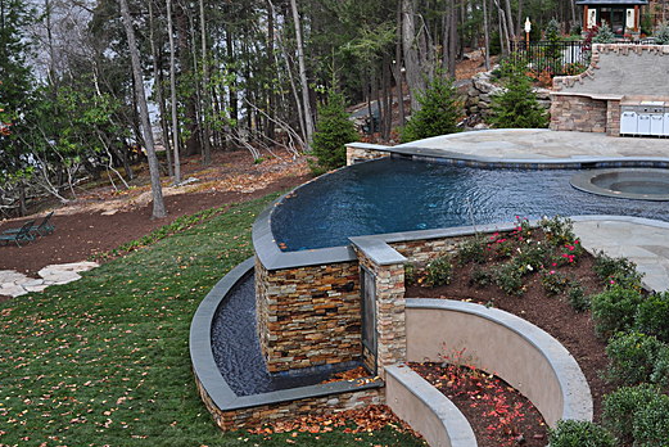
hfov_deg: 37.4
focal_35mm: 53
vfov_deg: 25.5
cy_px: 199
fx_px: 985
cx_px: 379
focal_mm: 30
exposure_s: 1/100
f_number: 9
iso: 200
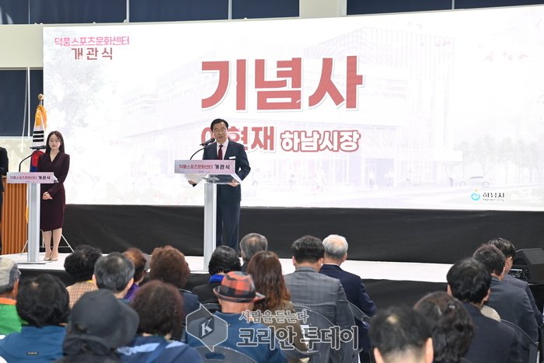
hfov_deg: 28.8
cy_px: 182
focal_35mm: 70
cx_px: 272
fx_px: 1058
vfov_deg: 19.5
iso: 800
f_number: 4.5
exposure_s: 1/60
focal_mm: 70
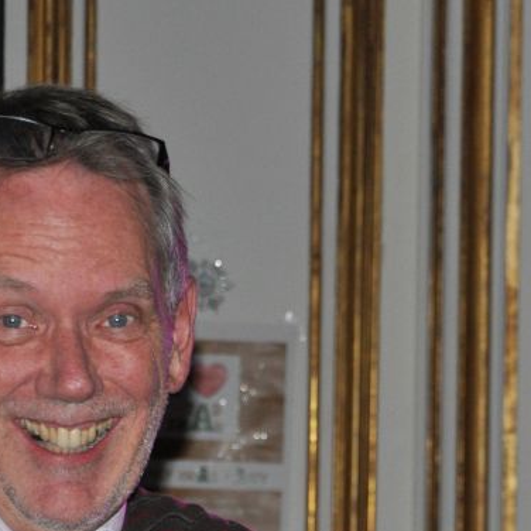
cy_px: 471
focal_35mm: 244
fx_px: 4235
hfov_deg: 7.2
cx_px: 297
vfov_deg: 7.2
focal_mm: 60
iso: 800
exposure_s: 1/60
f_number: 5
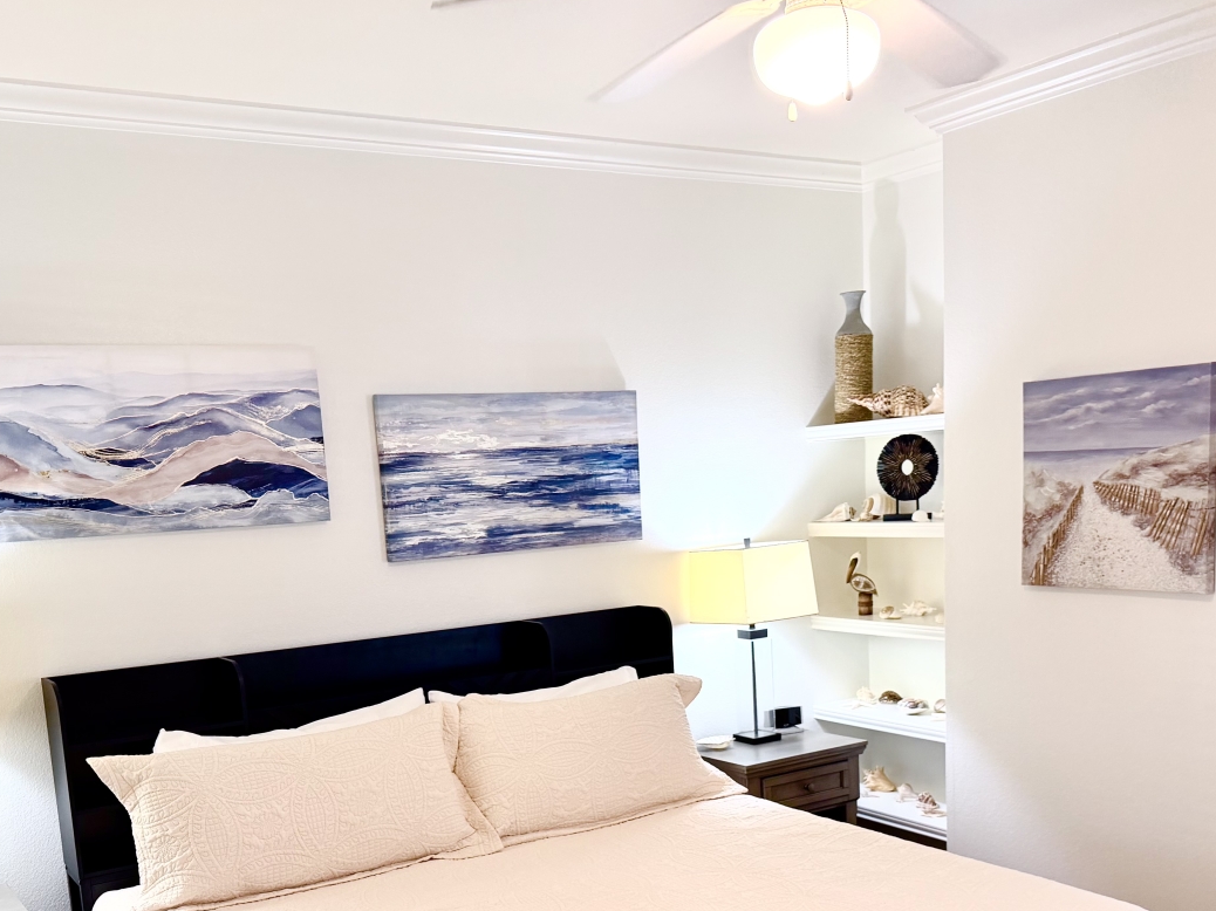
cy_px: 690
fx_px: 1299
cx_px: 592
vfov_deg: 37.6
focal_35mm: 37
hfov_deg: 50.1
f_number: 1.78
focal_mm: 6.76
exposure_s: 1/60
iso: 160
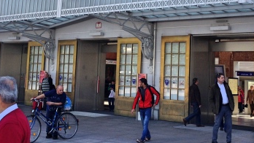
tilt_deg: +4.0
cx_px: 139
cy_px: 38
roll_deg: -2.9
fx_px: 418
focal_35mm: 62
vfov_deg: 19.3
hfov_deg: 33.8
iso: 50
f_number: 2.4
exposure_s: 1/341
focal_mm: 4.12
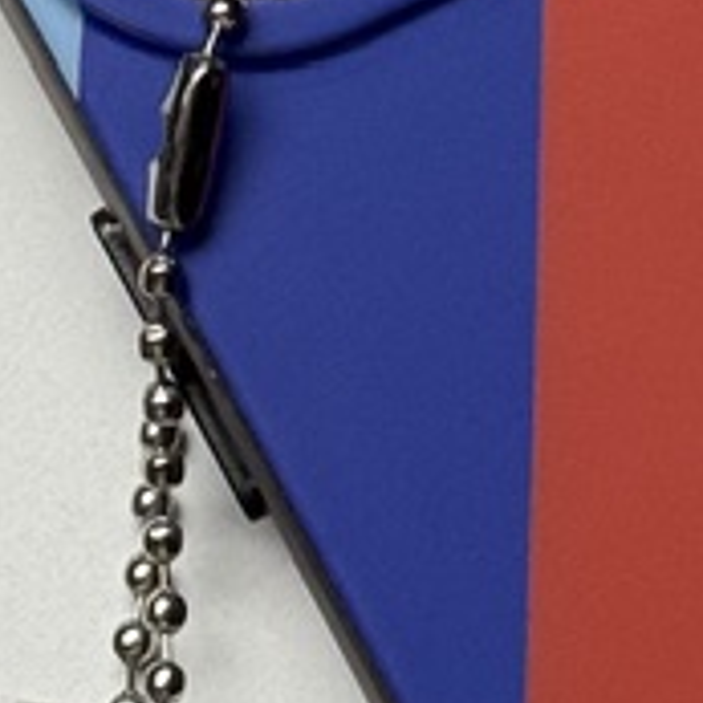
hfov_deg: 5.6
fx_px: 7215
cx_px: 870
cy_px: 203
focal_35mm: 314
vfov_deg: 5.6
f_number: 1.78
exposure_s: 1/3704
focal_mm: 6.76
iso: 64
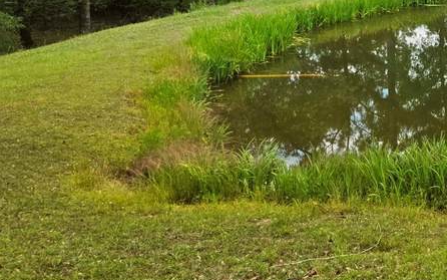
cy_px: -34
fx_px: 853
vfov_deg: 17.9
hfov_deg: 25.1
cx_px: 591
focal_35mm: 70
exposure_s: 1/4539
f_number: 1.7
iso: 80
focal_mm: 6.3
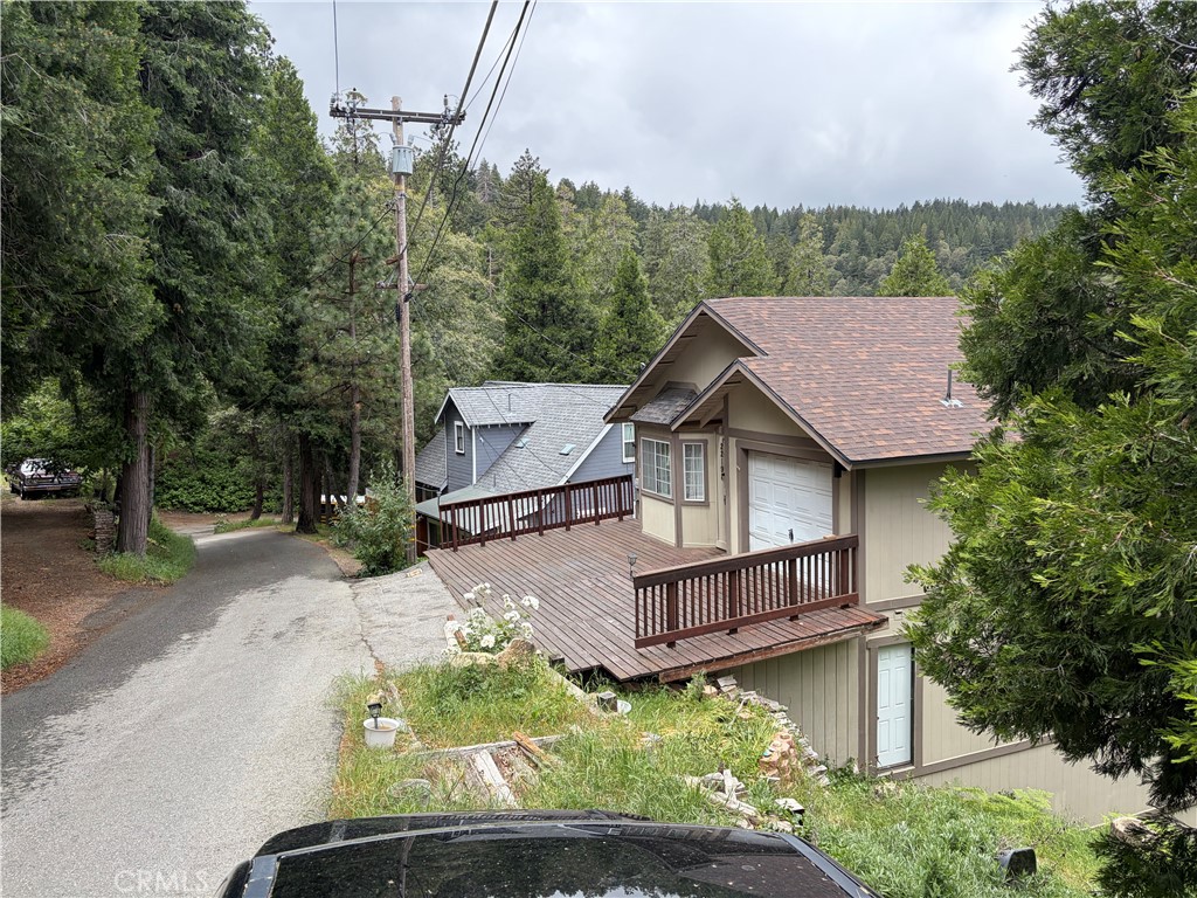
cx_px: 598
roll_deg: +1.7
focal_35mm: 26
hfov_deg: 67.3
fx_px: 899
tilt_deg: -4.2
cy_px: 449
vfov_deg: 53.1
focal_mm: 5.96
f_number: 1.6
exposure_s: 1/1263
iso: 64
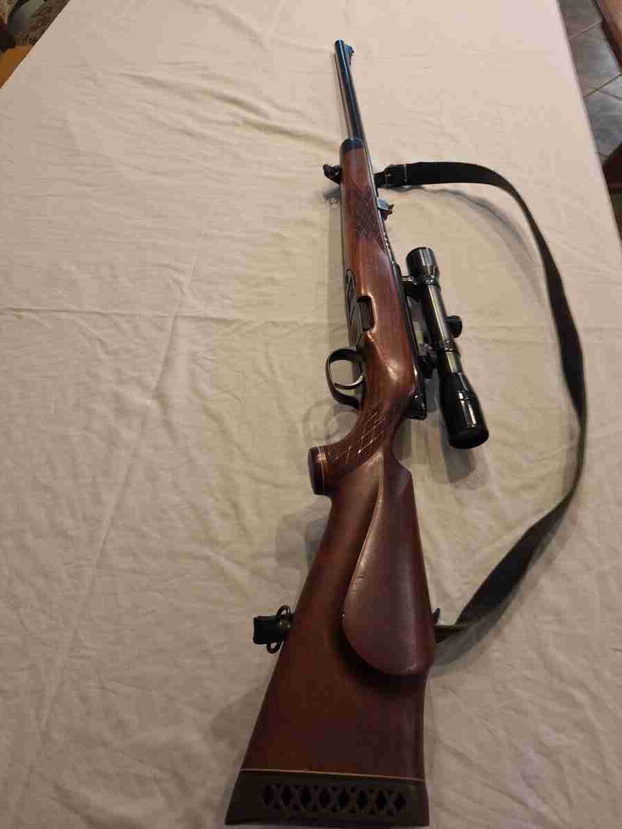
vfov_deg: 73.9
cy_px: 414
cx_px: 311
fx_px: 551
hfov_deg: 58.9
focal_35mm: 23
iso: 250
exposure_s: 1/50
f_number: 1.8
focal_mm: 5.54
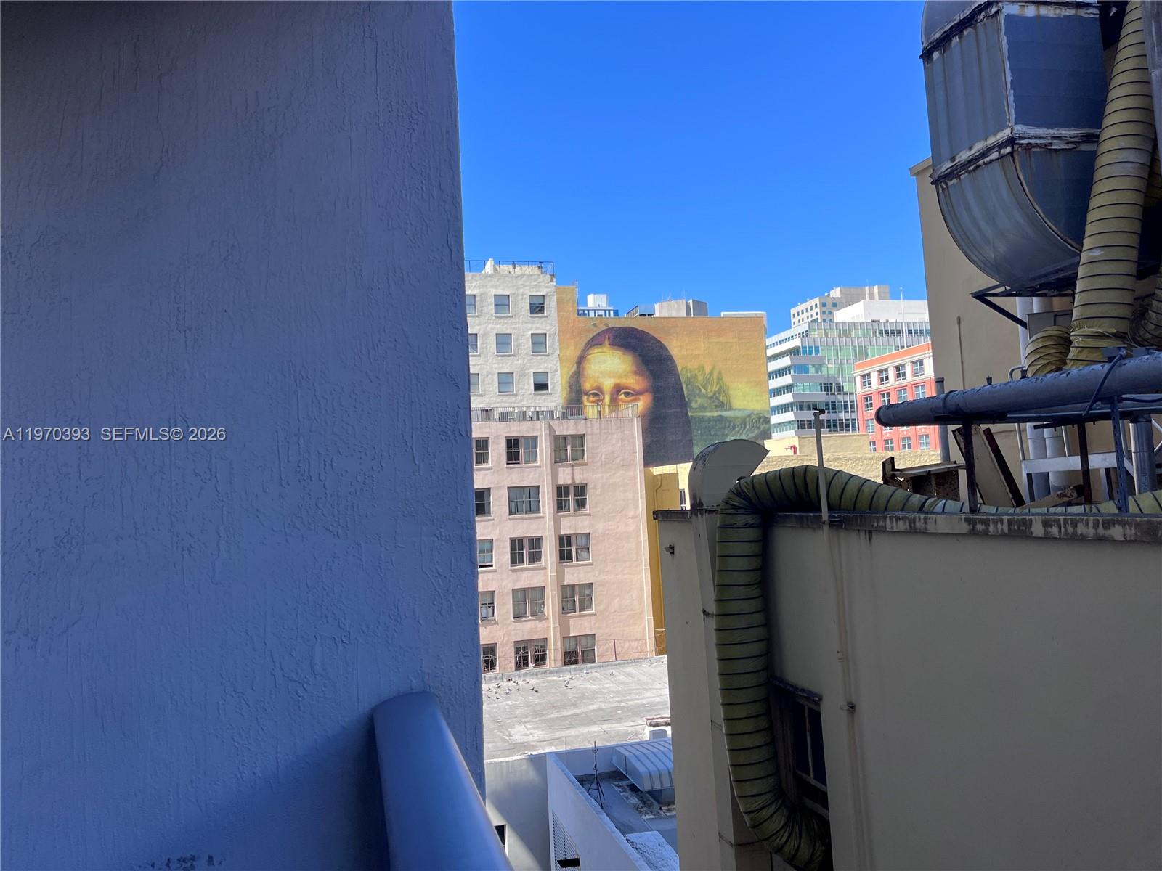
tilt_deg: +2.9
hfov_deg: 67.3
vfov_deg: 53.1
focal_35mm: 26
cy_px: 436
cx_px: 581
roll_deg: +4.9
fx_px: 873
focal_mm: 5.1
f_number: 1.6
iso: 50
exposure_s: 1/1776
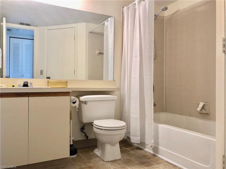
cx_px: 113
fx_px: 183
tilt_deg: +0.3
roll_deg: -1.5
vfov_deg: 49.7
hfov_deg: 63.5
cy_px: 84
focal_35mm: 28
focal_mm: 3.99
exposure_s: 1/30
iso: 20
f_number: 1.8
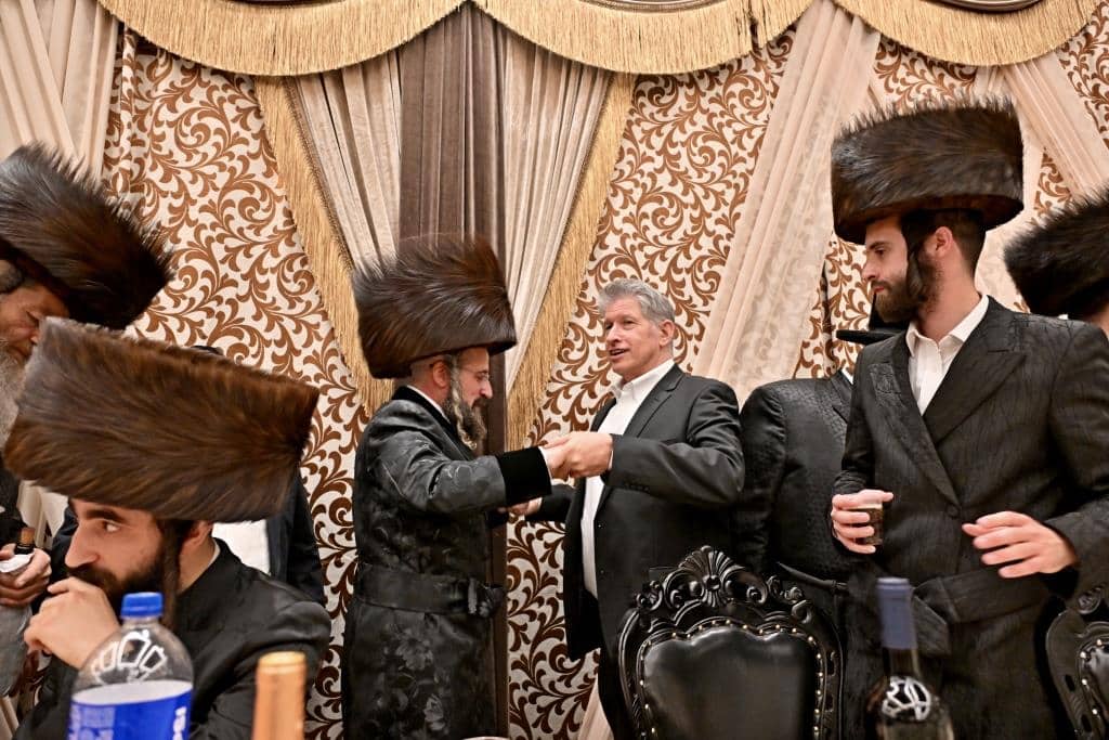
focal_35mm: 24
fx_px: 739
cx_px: 554
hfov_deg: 73.7
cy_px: 370
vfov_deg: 53.1
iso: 1250
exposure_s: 1/200
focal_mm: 24
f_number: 4
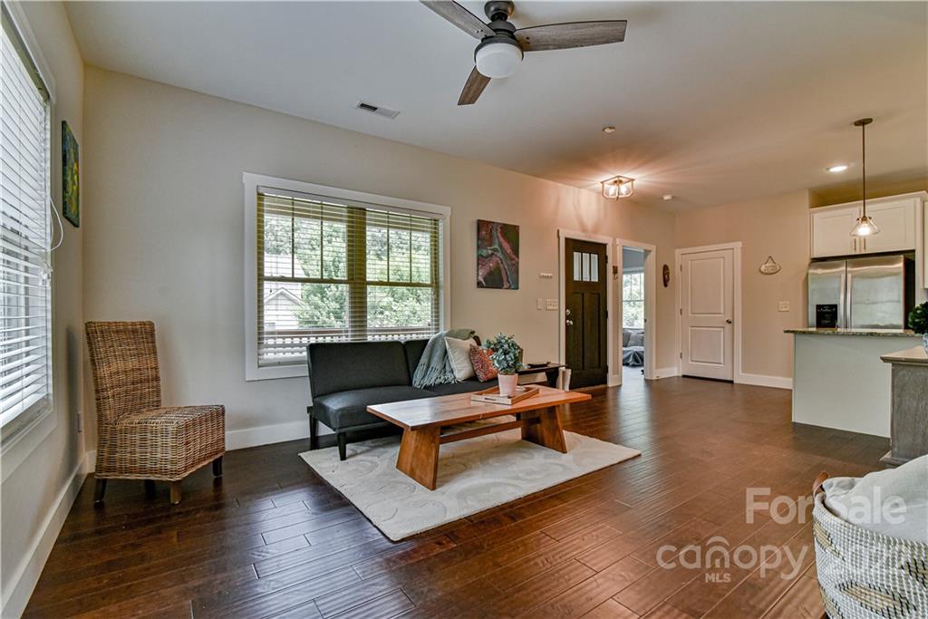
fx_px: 412
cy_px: 310
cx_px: 464
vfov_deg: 73.8
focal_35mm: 16
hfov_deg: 96.7
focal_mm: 16
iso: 1600
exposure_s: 1/160
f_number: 6.3
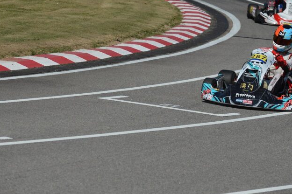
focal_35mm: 254
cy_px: 72
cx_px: 187
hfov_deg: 8.1
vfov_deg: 5.4
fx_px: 2059
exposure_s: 1/8000
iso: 250
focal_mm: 155
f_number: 3.5
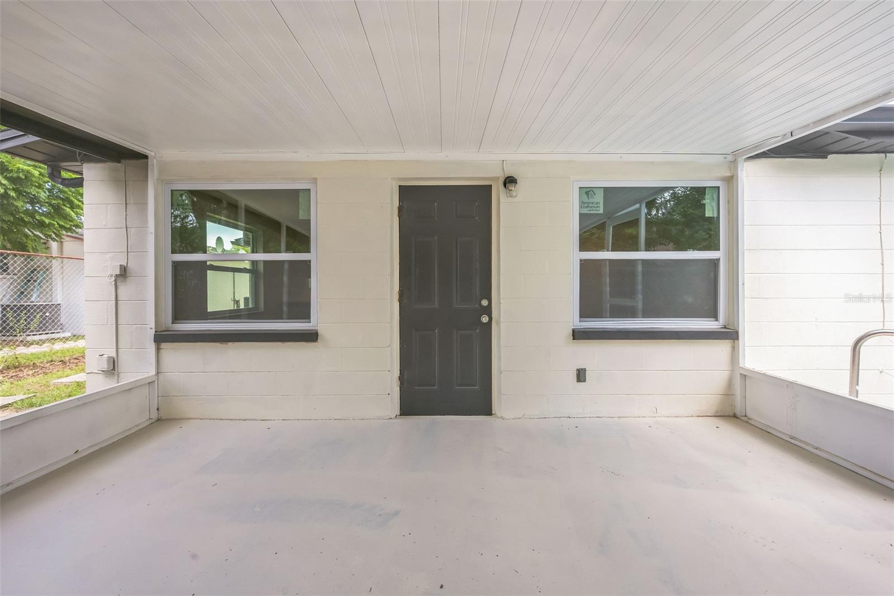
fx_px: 348
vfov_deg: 81.2
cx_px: 447
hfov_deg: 104.3
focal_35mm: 14
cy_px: 298
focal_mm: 14
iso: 500
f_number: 10
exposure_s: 1/60
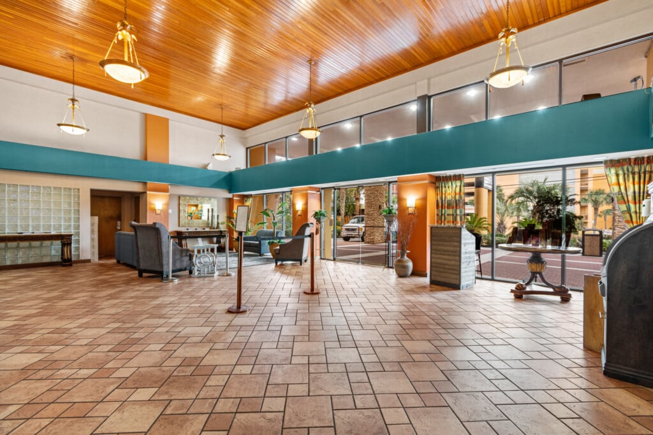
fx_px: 272
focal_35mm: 15
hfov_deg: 100.4
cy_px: 218
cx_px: 326
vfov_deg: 77.3
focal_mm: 10
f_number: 4.5
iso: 100
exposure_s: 1/3
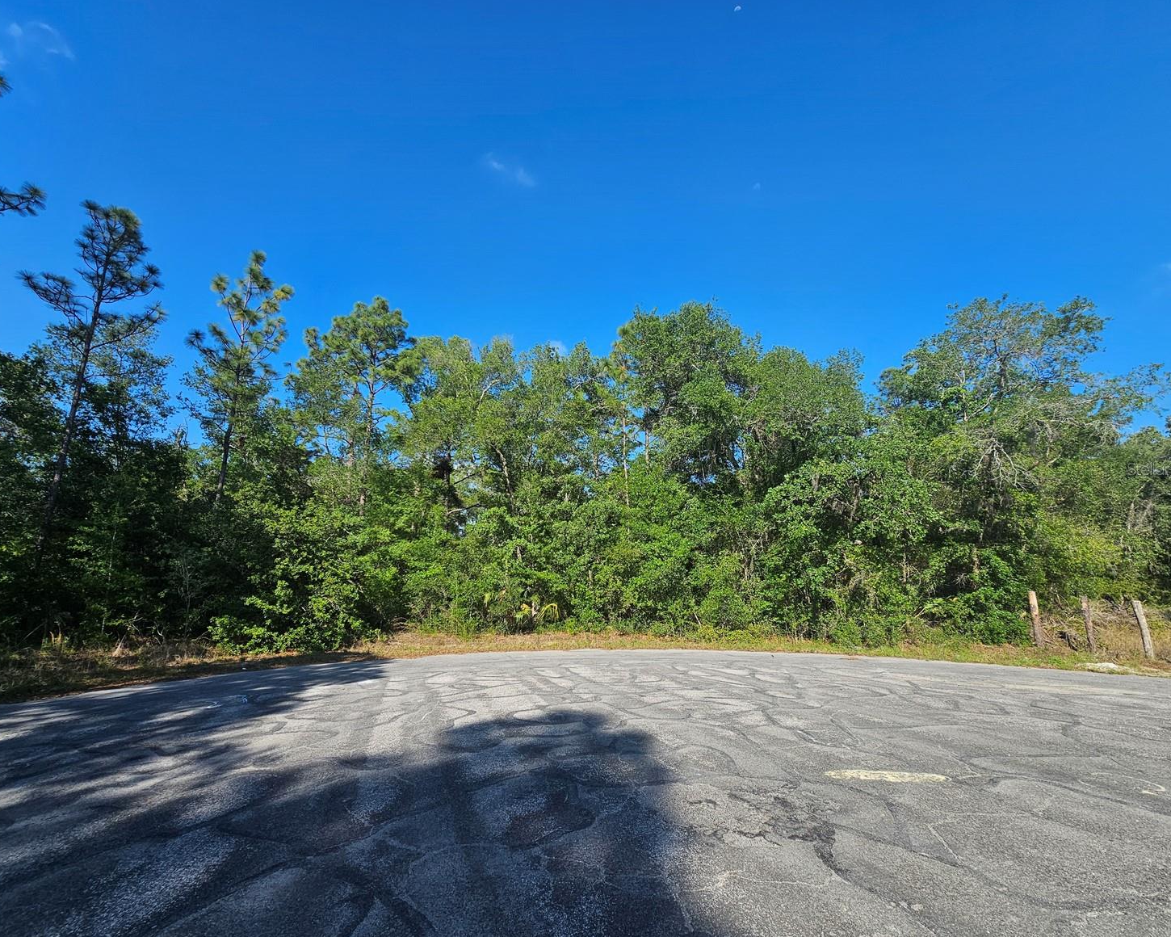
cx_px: 557
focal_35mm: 14
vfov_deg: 88.0
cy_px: 468
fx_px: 485
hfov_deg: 100.6
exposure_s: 1/1509
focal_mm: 2.2
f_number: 2.2
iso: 50
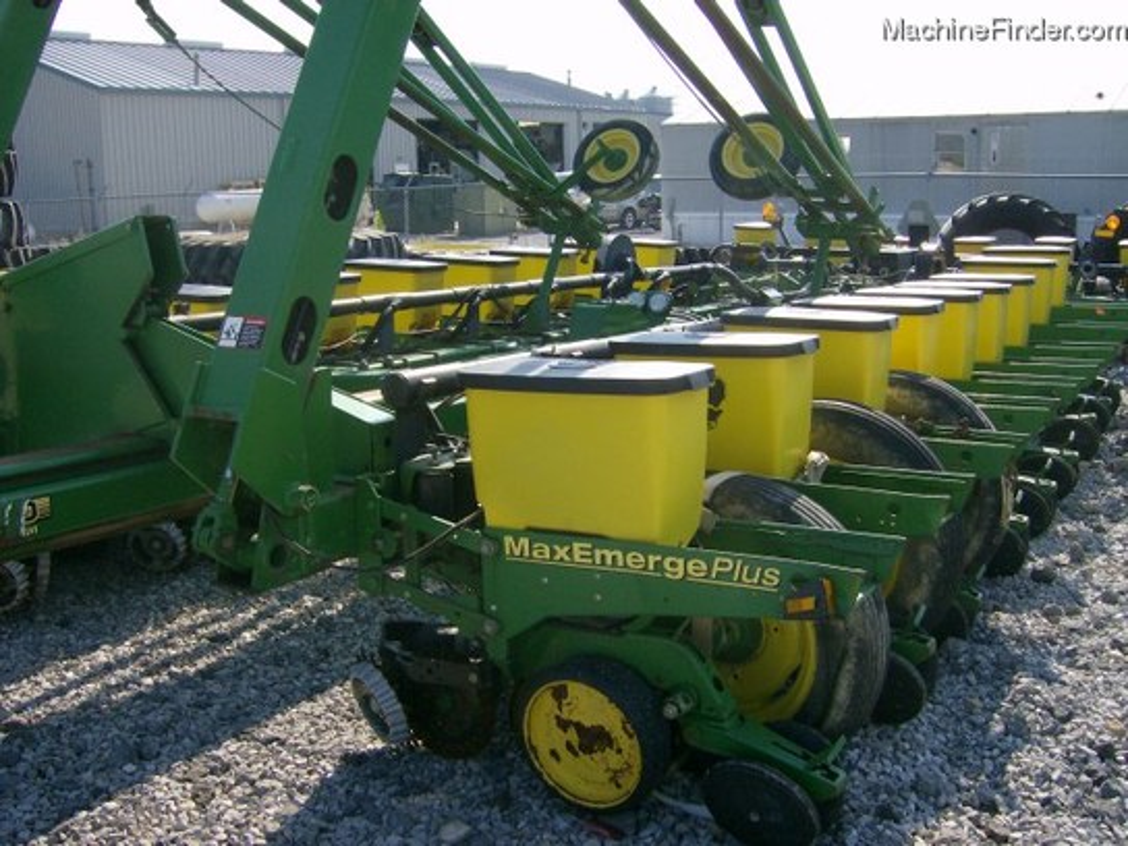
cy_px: 423
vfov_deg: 39.7
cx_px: 564
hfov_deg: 51.4
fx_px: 1173
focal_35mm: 36
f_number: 4.7
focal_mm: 6
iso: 100
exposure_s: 1/507
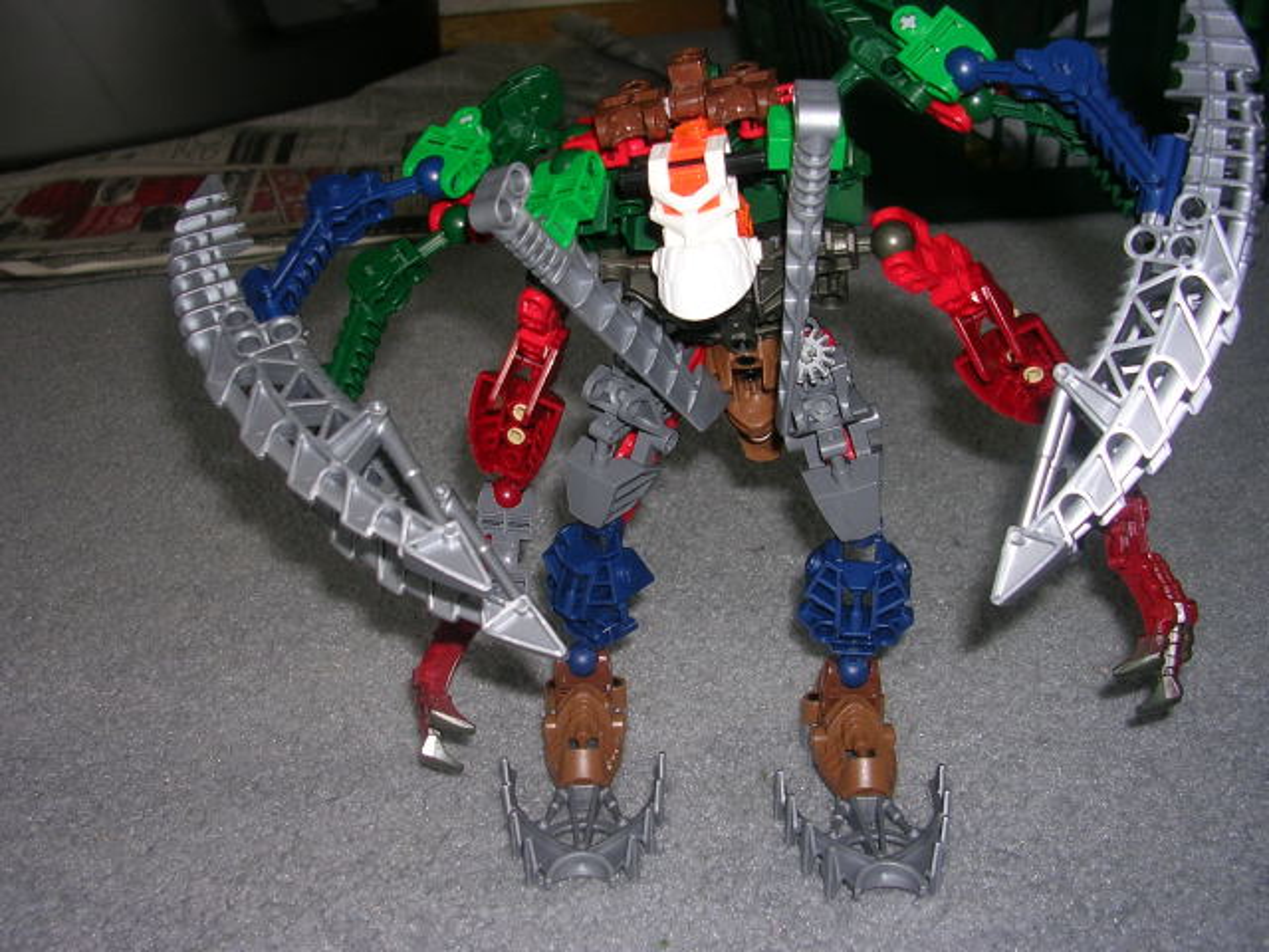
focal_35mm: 38
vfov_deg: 37.7
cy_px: 476
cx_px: 634
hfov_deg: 49.0
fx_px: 1393
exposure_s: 1/60.1
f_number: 2.8
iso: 50
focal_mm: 5.8
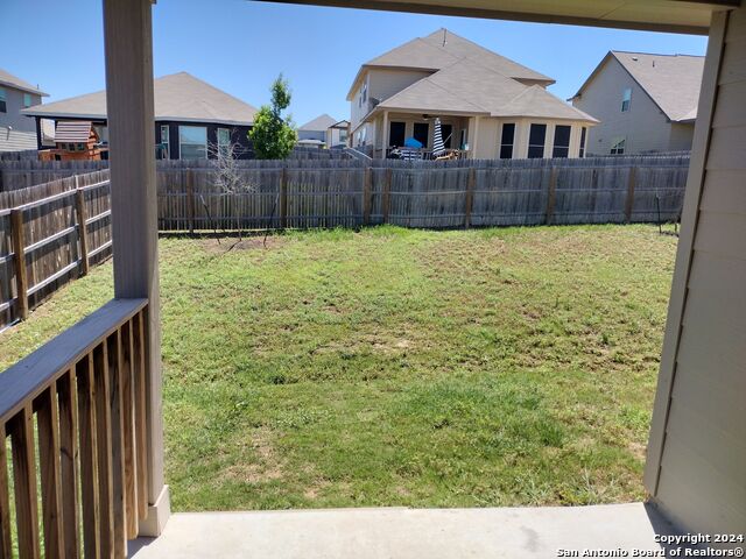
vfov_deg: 51.4
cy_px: 280
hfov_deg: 65.3
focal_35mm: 27
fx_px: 582
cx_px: 373
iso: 100
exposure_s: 1/2349
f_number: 1.7
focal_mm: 4.71
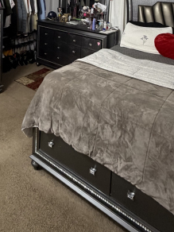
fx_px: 214
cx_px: 75
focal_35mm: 32
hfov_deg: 44.0
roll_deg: -2.2
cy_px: 5
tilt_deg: -5.3
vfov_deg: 48.0
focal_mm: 2.22
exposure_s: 1/60
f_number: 2.2
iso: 320
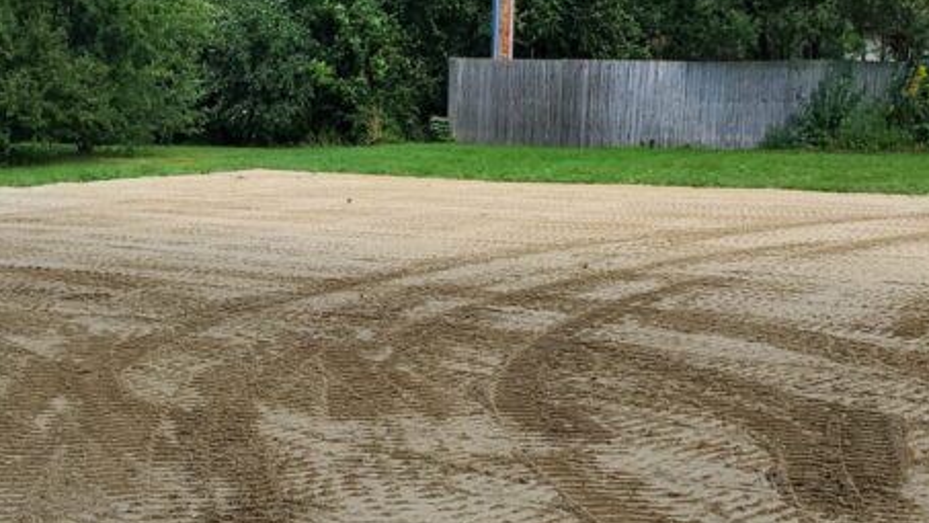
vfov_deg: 18.7
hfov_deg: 32.8
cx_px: 457
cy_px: 384
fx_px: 1577
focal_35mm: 64
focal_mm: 4.3
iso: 50
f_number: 2.4
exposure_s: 1/936
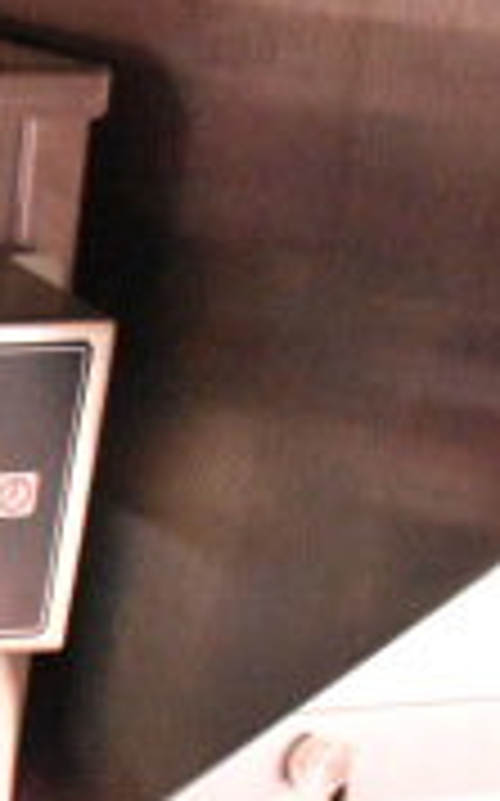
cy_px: 506
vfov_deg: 19.8
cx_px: -824
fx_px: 2293
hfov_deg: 10.2
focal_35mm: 105
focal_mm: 20
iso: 16000
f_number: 3.8
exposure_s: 1/30
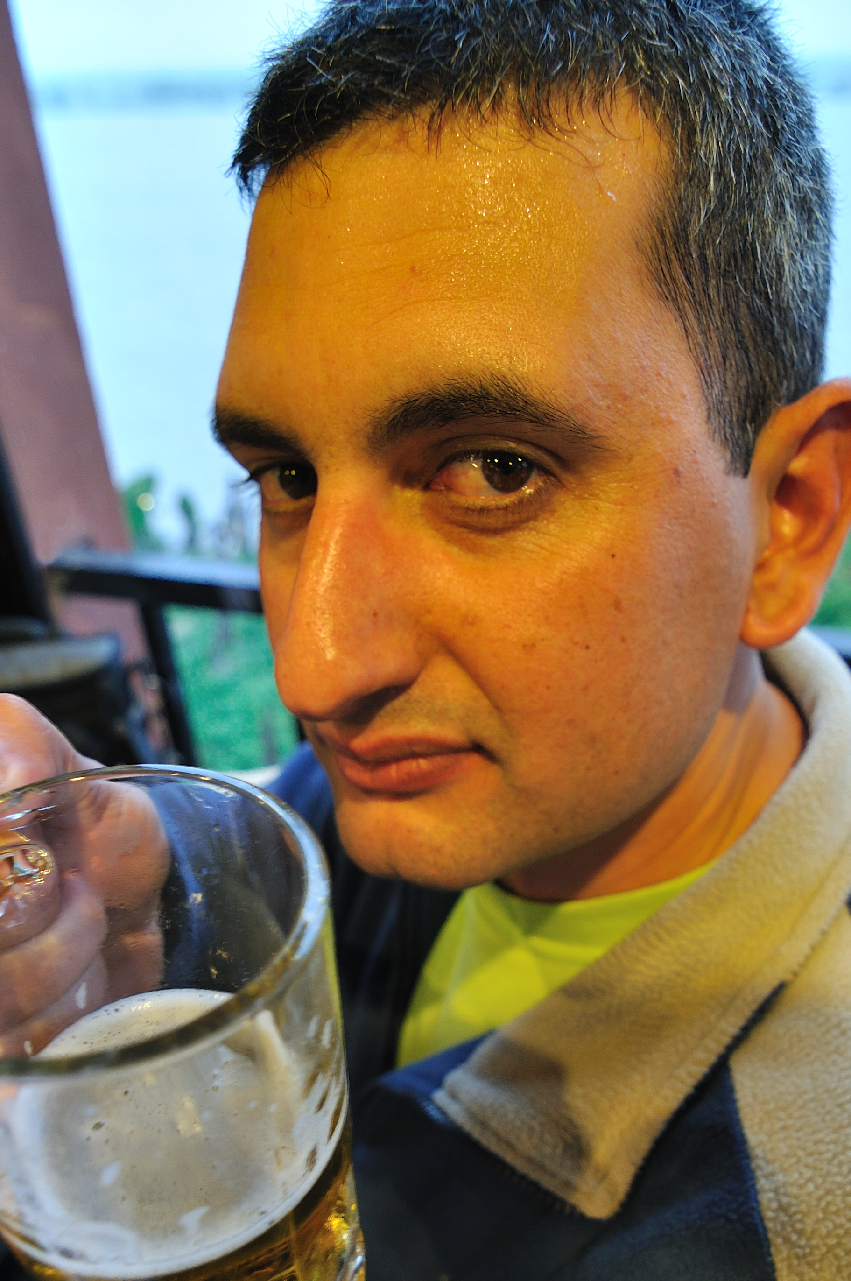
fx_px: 916
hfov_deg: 49.8
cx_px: 435
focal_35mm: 26
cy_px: 850
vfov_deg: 68.0
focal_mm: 11
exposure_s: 1/6
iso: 200
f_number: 2.8
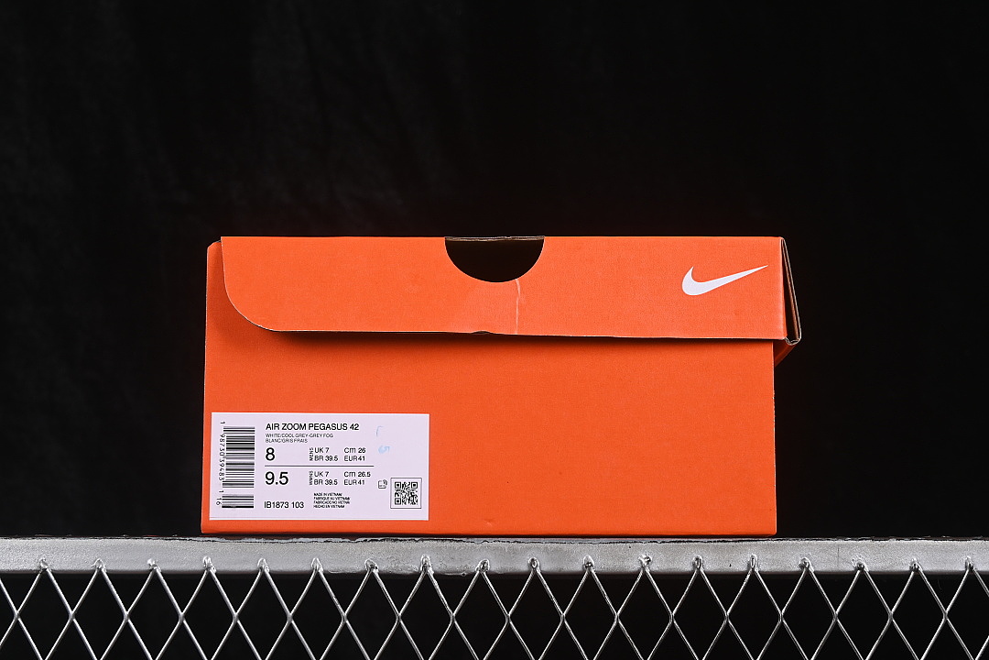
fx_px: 2060
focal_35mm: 75
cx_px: 494
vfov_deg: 18.2
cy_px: 330
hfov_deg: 27.0
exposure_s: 1/80
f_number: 8
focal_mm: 50
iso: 160
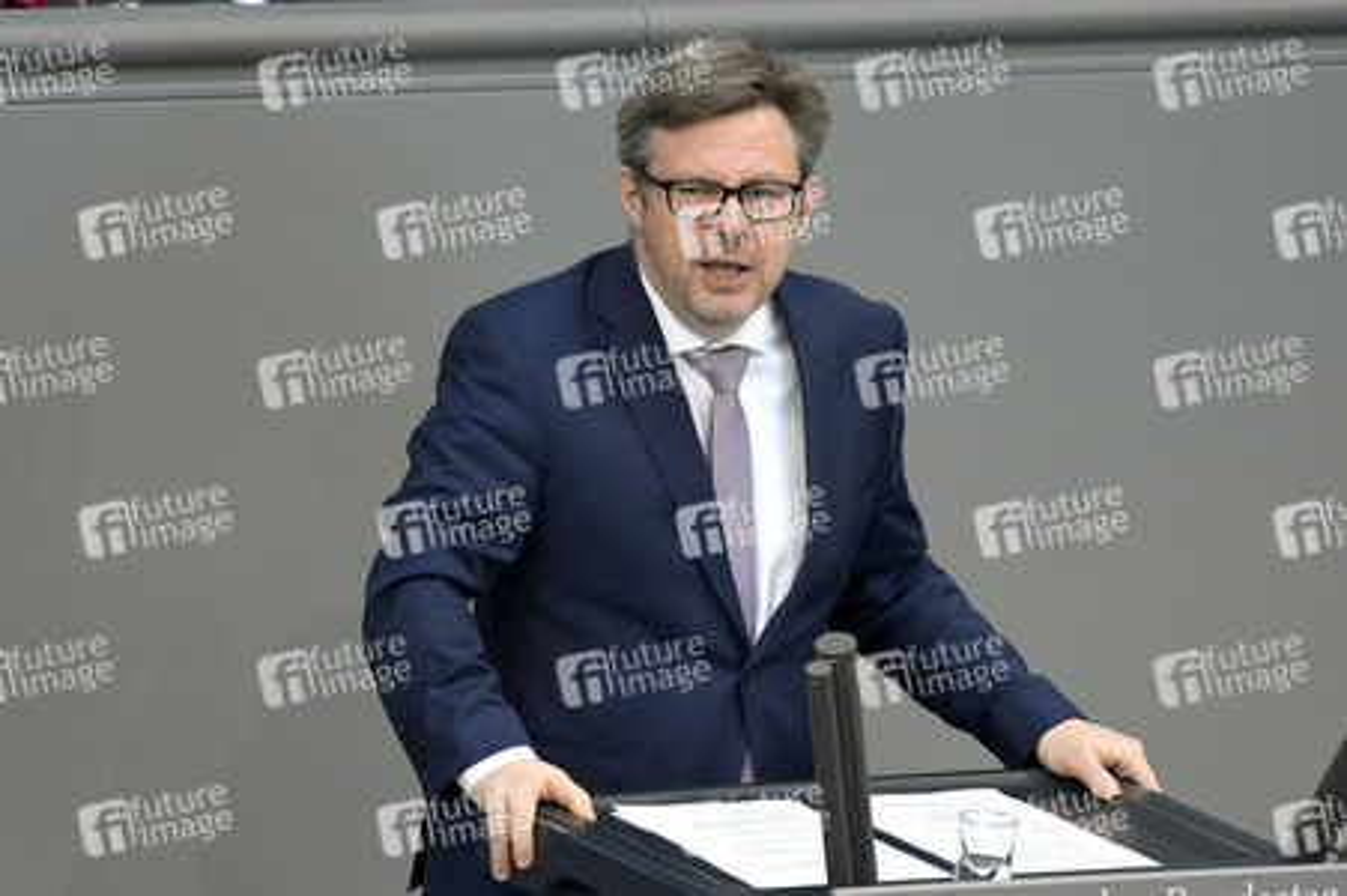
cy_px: 448
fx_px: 14955
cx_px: 674
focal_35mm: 400
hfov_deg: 5.2
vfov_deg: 3.4
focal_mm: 400
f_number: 5.6
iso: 10000
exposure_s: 1/500
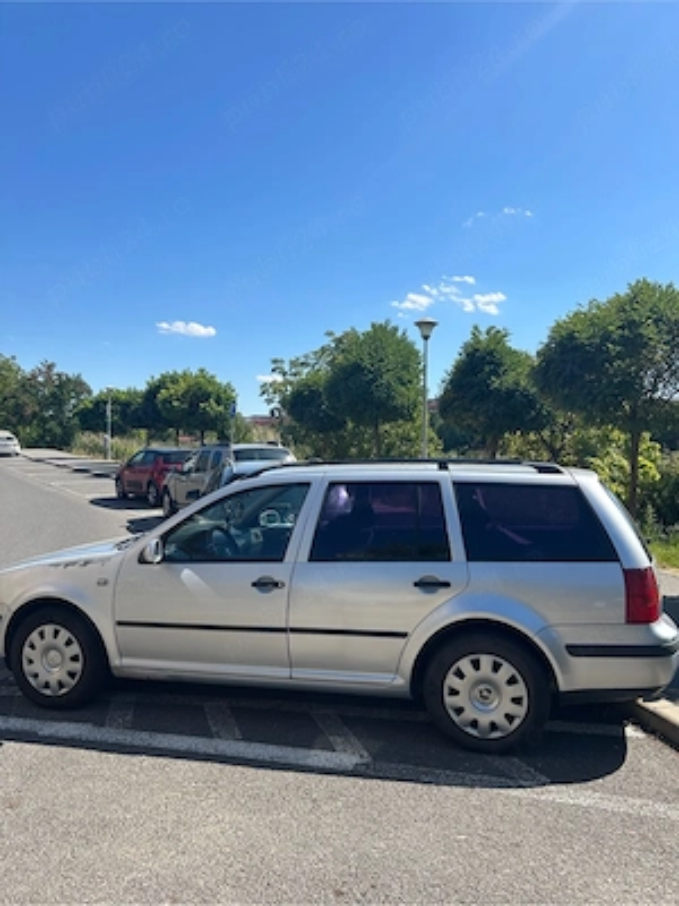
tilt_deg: -0.5
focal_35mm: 26
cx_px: 340
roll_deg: -0.7
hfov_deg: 53.1
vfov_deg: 67.3
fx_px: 680
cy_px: 453
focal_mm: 5.7
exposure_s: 1/3165
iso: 50
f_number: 1.5
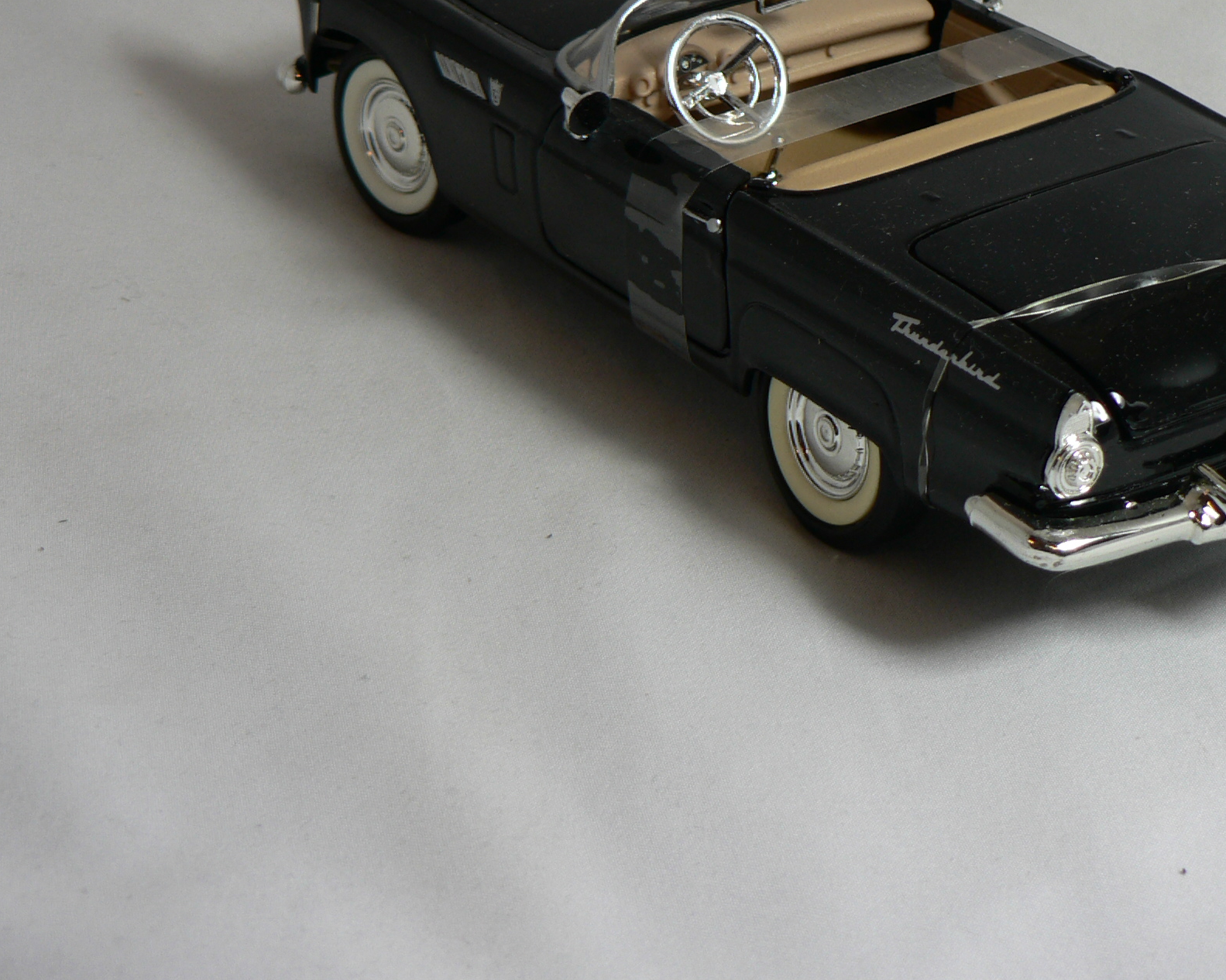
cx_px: 895
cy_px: 250
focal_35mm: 90
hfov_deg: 21.1
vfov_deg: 17.0
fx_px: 3265
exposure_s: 1/50
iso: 80
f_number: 3.2
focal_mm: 9.5
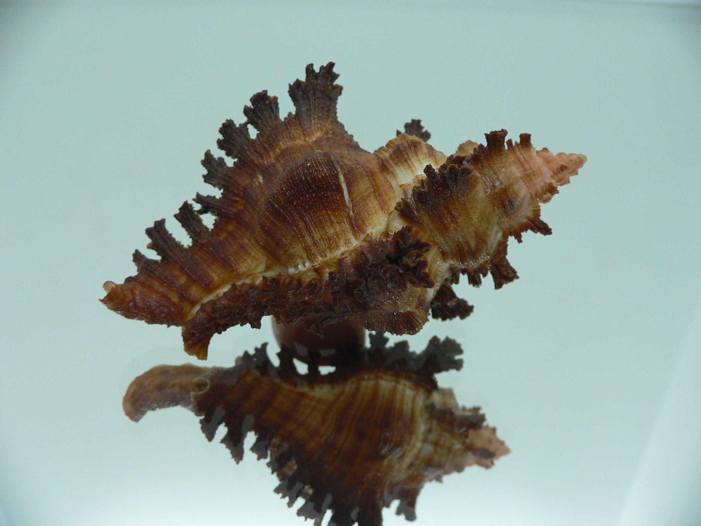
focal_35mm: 35
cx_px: 350
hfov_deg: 52.6
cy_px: 263
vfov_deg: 40.7
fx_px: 709
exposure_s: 1/60
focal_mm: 4.6
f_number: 2.8
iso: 100
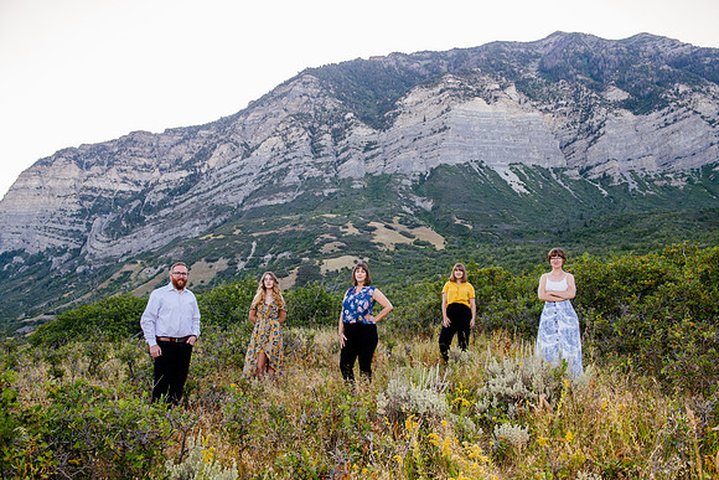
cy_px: 240
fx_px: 619
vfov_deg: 42.3
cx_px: 360
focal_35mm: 31
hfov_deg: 60.3
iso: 800
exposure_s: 1/200
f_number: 6.3
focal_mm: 31
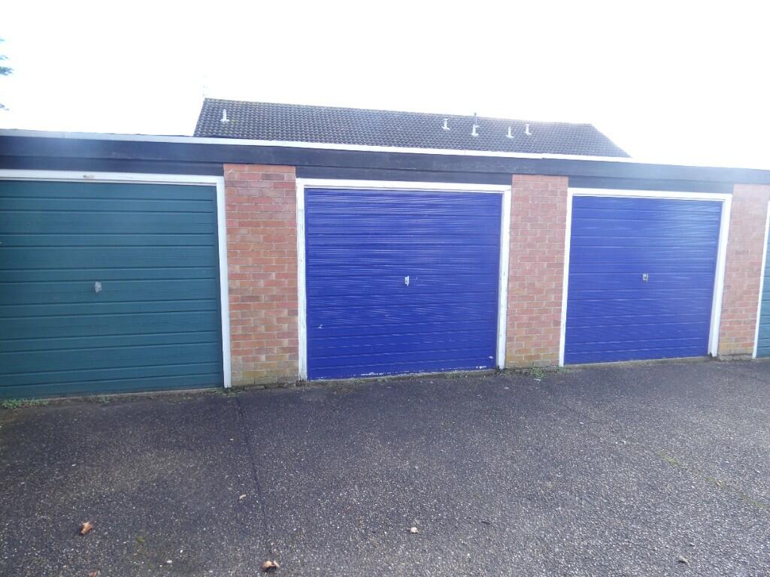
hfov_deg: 81.7
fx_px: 445
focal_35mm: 20
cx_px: 385
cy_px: 288
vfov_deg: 66.0
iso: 80
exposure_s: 1/100
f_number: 2.8
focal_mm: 3.6
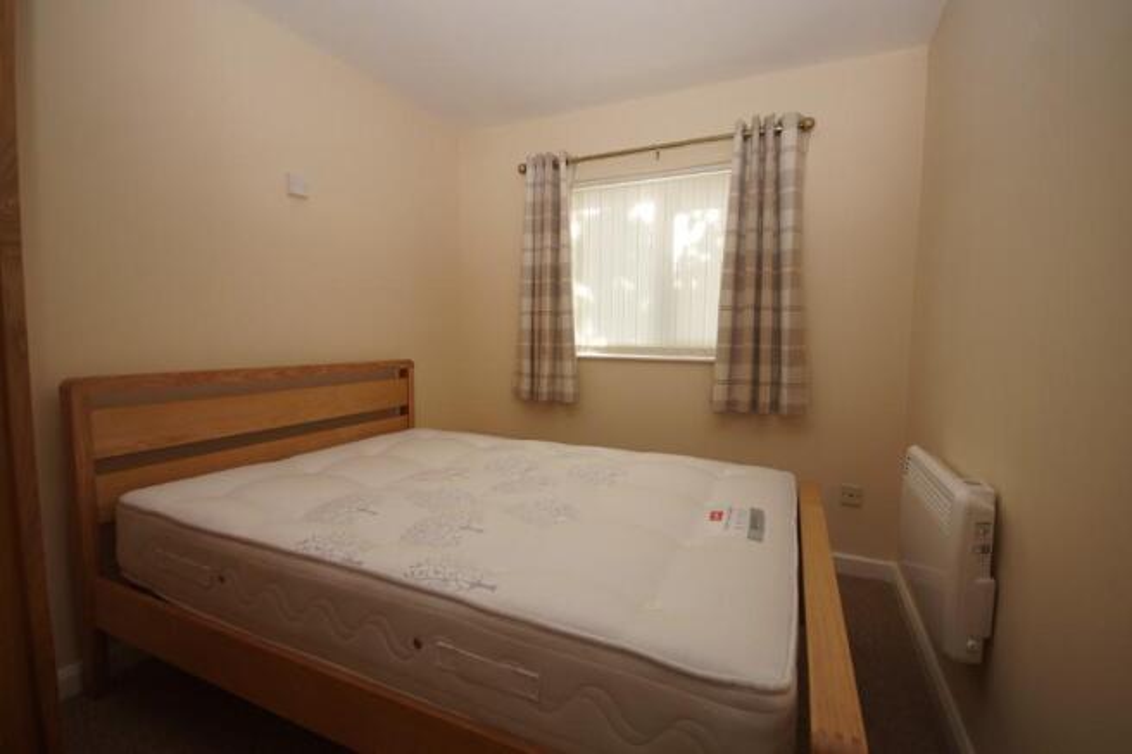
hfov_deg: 100.4
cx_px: 566
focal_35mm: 15
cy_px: 377
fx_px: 472
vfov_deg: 77.3
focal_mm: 10
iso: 125
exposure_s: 1/60
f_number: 4
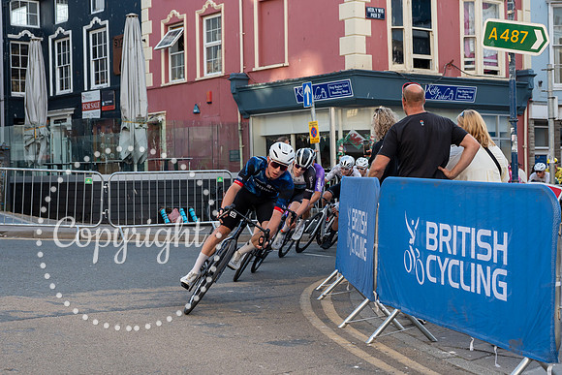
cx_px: 280
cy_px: 177
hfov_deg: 31.4
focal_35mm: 64
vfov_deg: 21.2
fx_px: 1000
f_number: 3.5
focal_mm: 40
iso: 200
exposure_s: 1/800
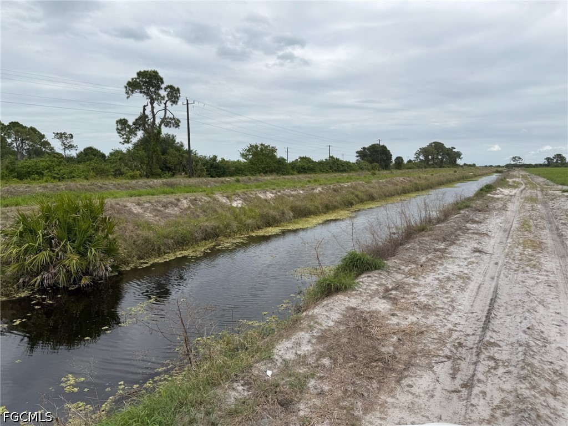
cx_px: 284
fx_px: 394
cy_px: 213
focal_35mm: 24
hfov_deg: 71.6
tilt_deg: -7.4
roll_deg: +1.0
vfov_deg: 56.8
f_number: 1.78
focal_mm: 6.76
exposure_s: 1/5714
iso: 80
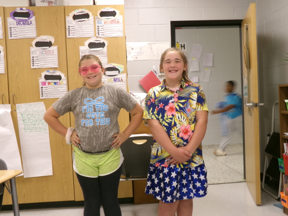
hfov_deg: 50.1
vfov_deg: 38.7
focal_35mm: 37
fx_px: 308
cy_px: 108
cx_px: 144
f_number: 4
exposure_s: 1/17
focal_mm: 6.6
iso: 222
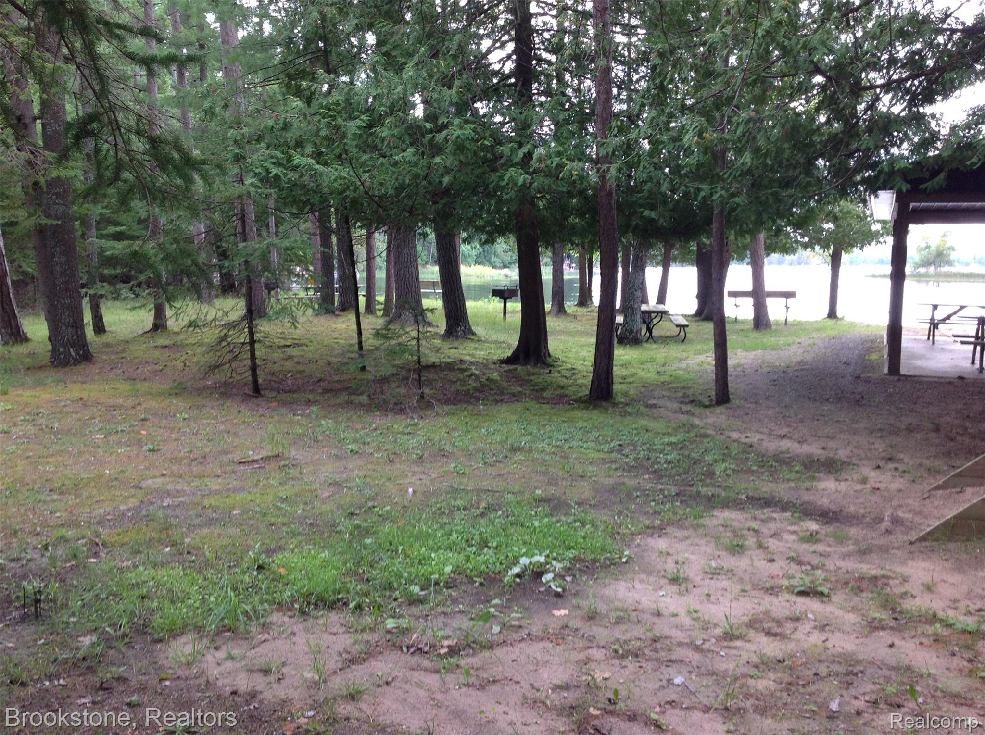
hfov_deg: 52.7
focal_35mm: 35
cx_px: 492
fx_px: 994
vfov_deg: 40.6
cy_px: 368
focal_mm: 4.28
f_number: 2.4
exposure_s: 1/120
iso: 100
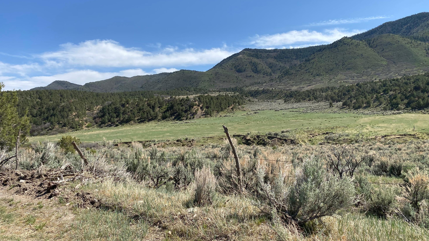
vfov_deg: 40.1
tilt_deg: +2.8
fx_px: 330
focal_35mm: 29
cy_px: 110
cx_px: 214
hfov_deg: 66.1
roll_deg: +2.1
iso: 32
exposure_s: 1/3135
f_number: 1.8
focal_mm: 4.25
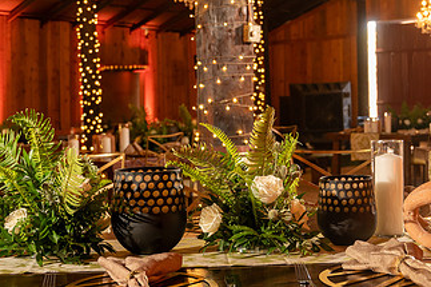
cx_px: 148
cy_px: 129
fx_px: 742
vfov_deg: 21.9
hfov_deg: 32.2
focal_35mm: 62
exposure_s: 1/30
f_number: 4
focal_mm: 34.5
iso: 400
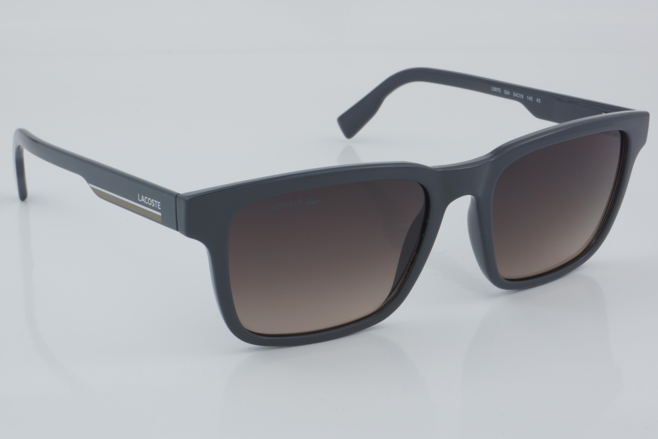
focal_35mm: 75
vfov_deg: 18.2
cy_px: 220
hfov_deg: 27.0
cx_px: 329
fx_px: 1371
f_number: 32
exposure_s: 1/4
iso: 100
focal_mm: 50
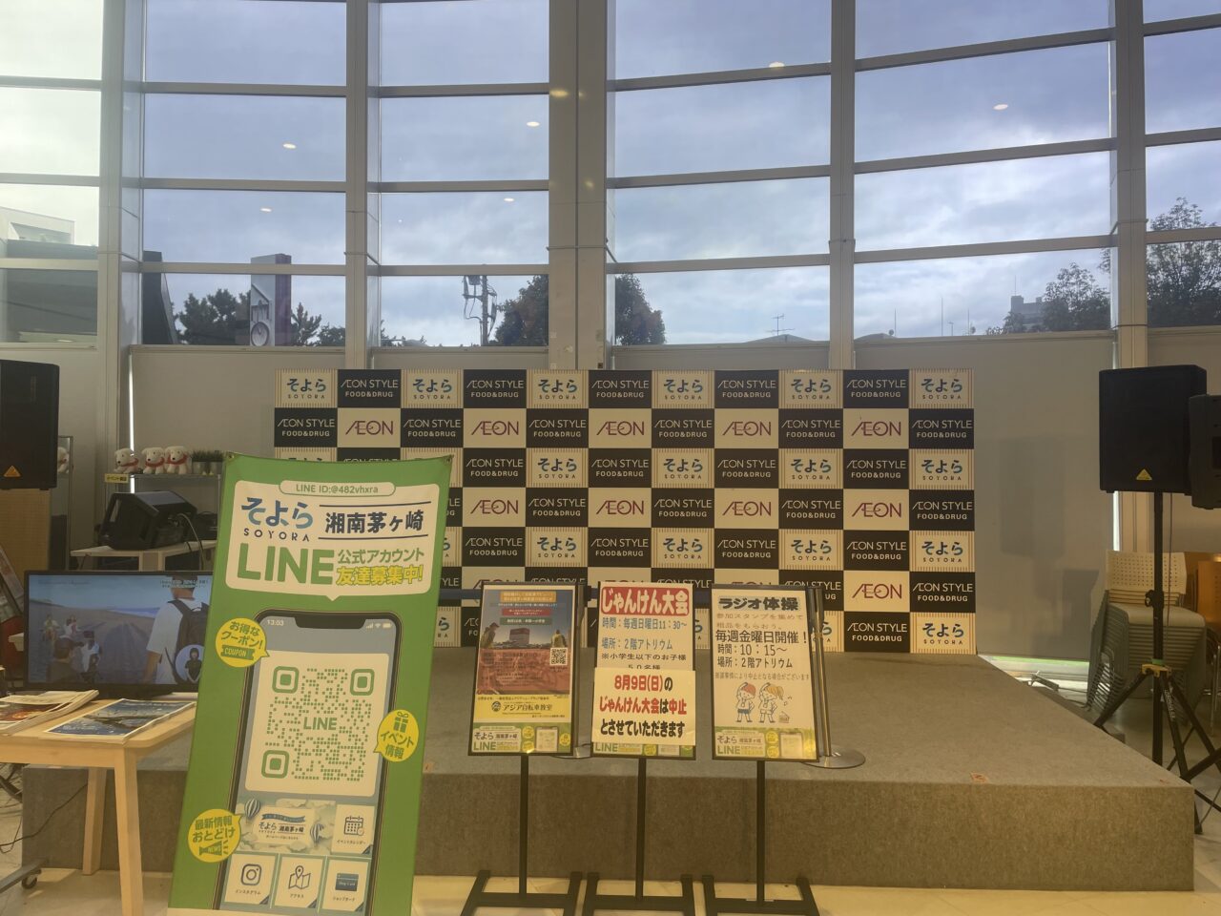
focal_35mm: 26
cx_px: 610
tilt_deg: +0.6
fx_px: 917
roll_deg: +0.1
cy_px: 458
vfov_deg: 53.1
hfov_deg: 67.3
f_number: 1.6
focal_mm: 4.2
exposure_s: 1/155
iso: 32
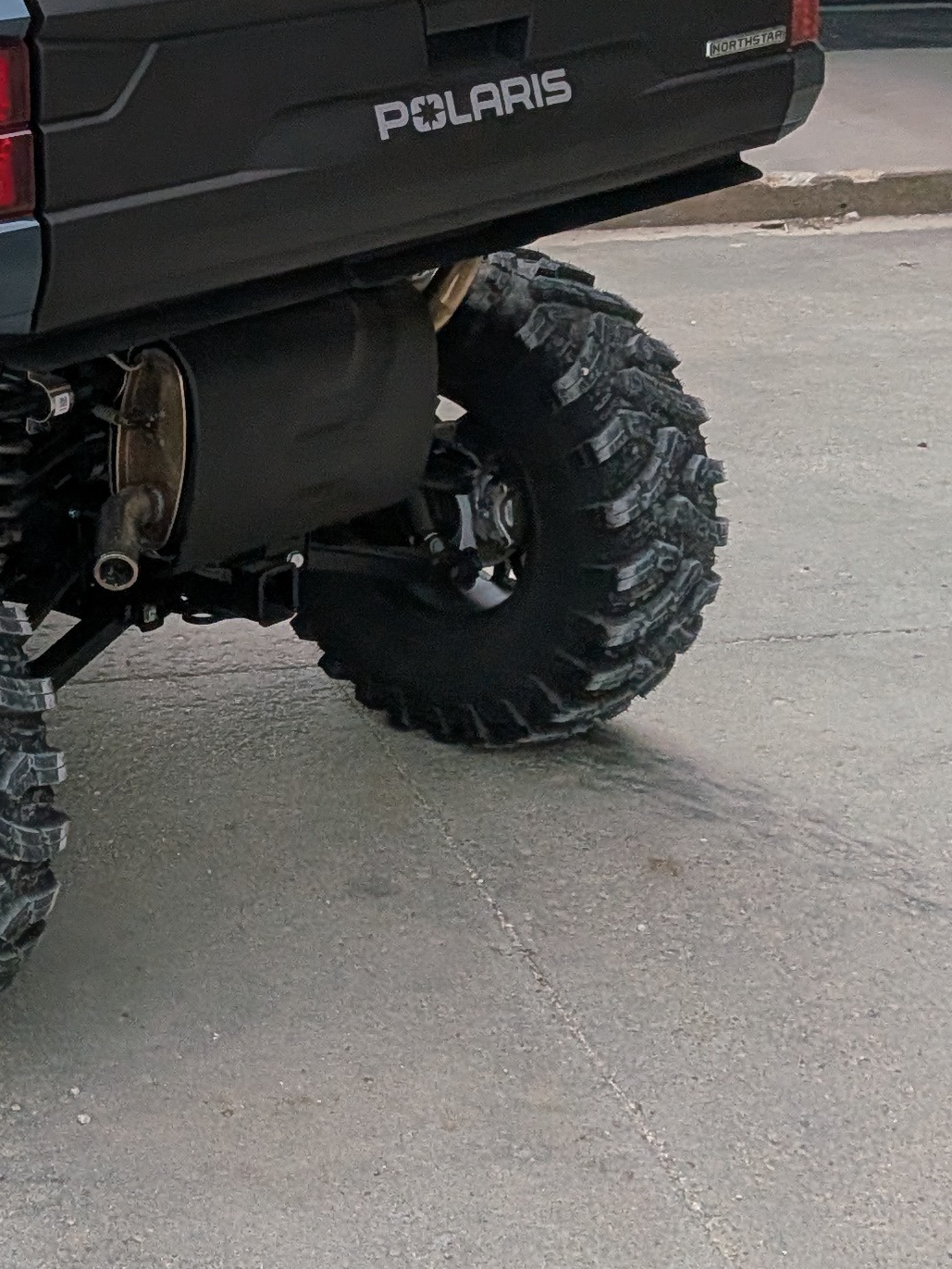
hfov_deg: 20.2
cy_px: 170
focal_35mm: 70
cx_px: -68
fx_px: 2566
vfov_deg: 27.0
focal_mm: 4.53
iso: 24
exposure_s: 1/3597
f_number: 1.7
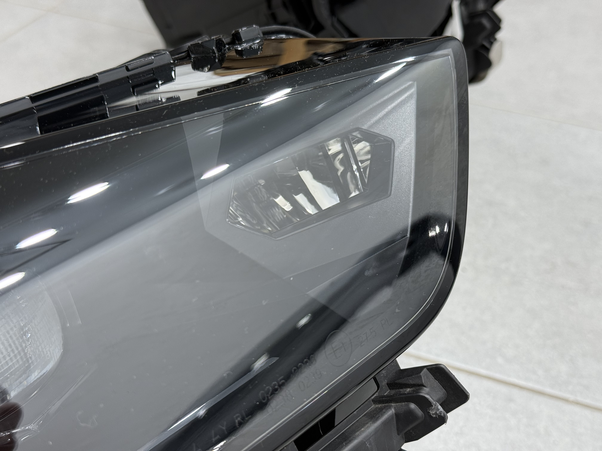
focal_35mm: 48
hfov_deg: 39.7
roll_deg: -5.5
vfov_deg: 30.3
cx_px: 301
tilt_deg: -35.6
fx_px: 835
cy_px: 226
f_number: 1.78
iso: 64
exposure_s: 1/100
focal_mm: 6.76
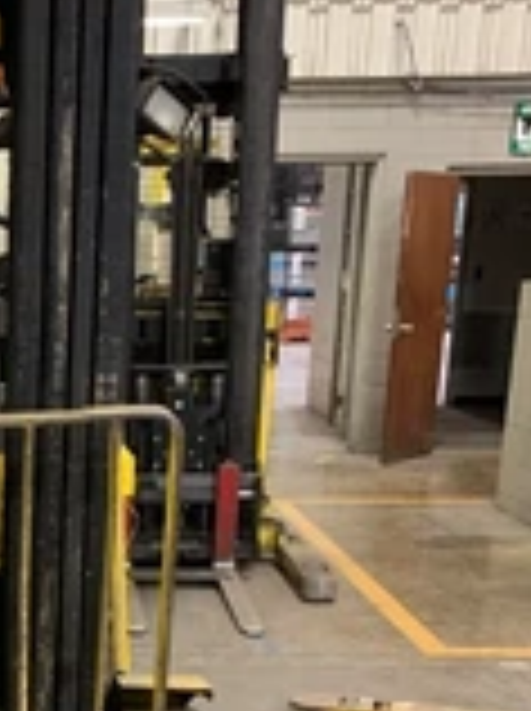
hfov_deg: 21.0
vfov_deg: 27.8
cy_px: 702
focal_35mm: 66
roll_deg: +0.7
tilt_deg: -16.8
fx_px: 1354
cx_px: -68
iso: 320
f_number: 1.8
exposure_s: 1/40
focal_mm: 4.25
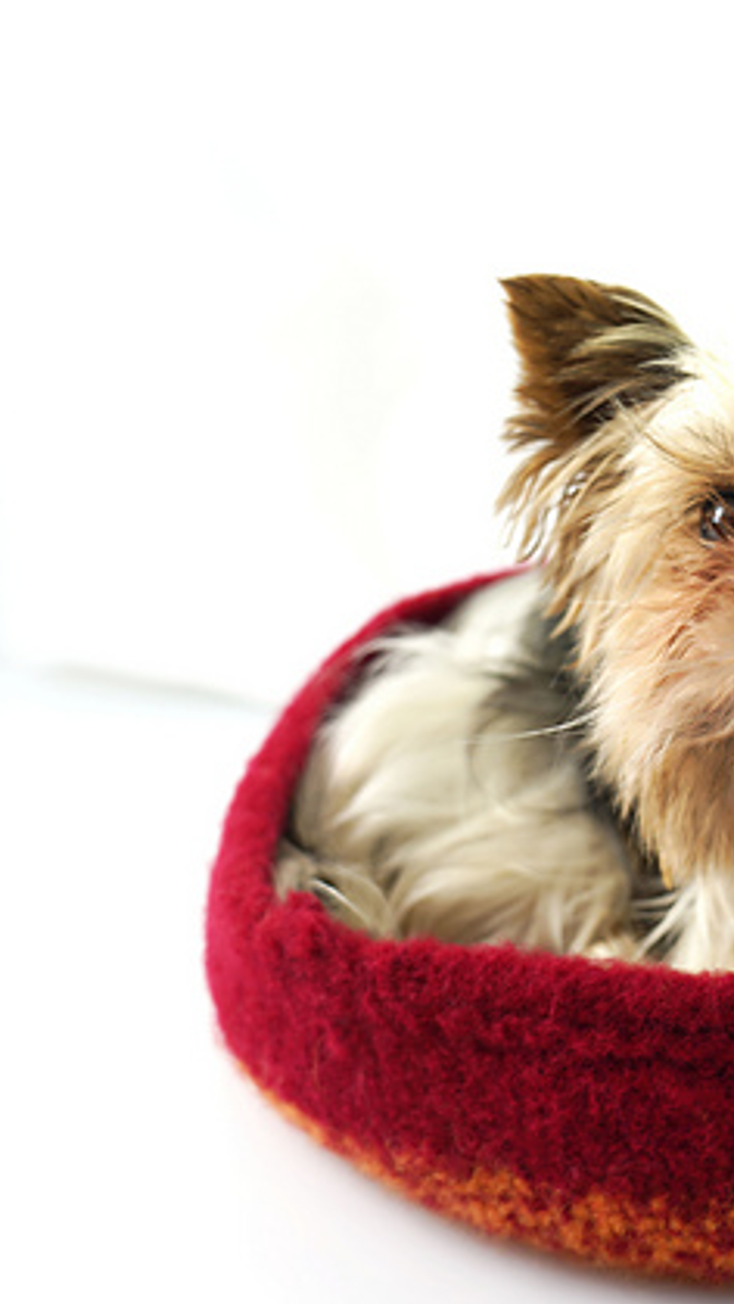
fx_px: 2212
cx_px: 762
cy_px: 655
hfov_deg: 18.3
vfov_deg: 32.8
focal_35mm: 64
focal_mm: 40
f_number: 4.5
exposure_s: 1/40
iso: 125
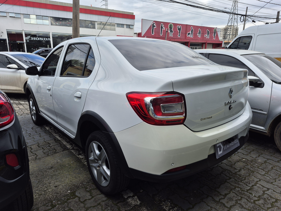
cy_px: 106
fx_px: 187
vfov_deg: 58.9
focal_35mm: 23
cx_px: 140
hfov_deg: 73.9
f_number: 1.8
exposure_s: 1/846
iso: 25
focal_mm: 5.4
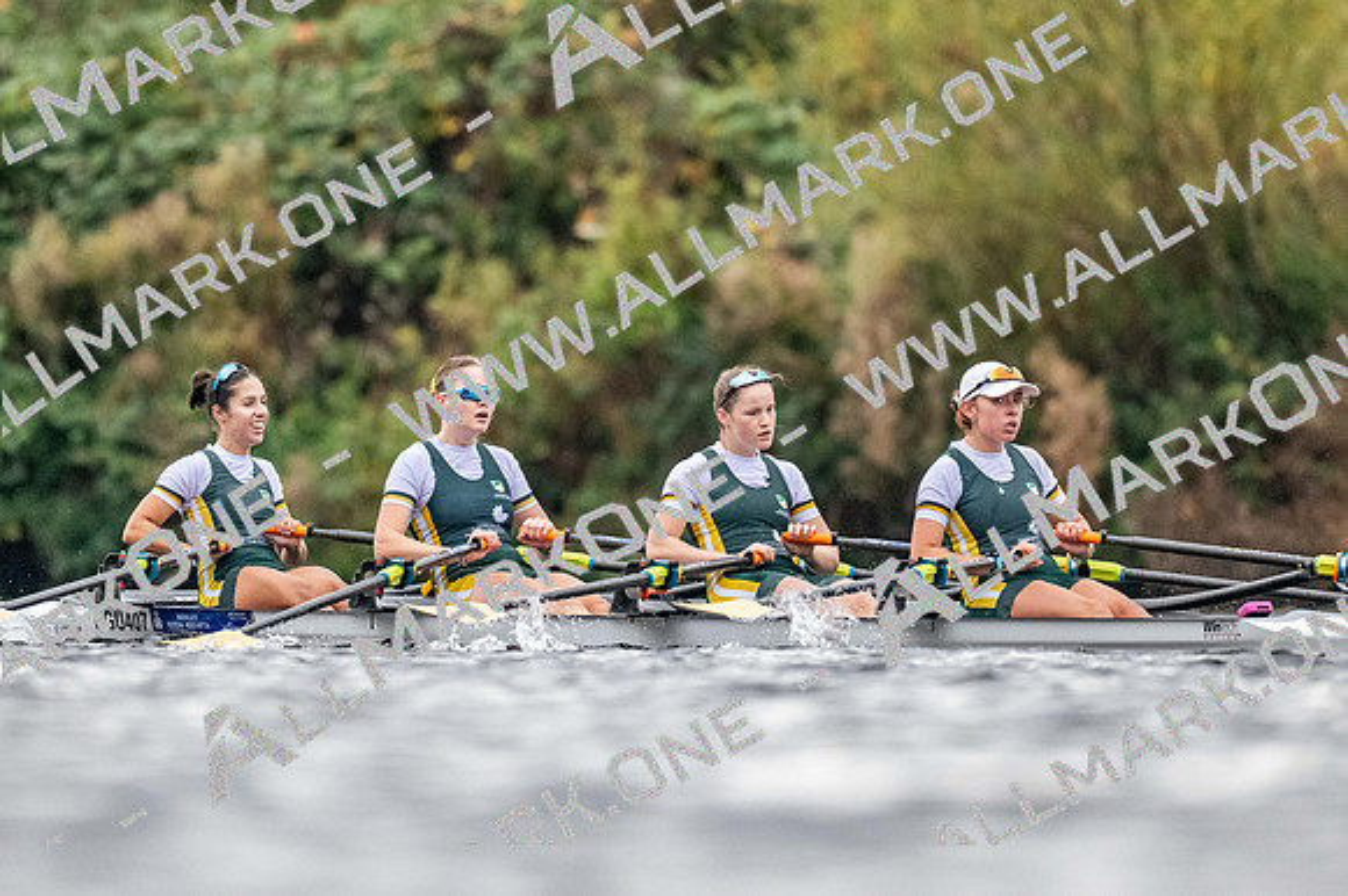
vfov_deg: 1.5
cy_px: 448
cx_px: 674
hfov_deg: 2.3
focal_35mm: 900
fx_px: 33679
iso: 4000
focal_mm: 600
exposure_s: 1/2500
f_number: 4
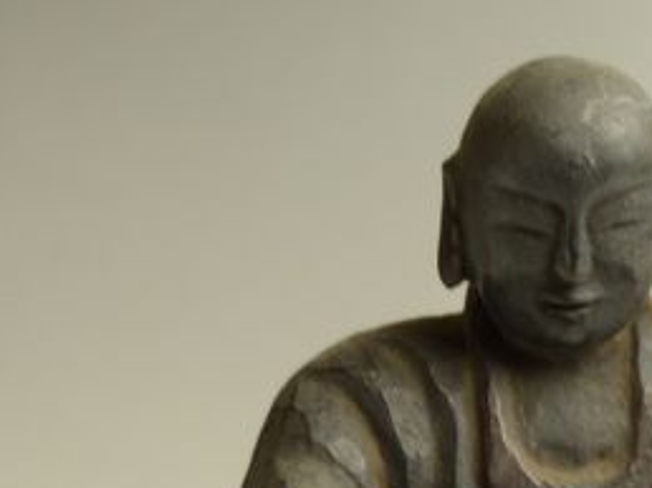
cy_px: 642
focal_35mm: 248
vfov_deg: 5.9
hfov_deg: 8.0
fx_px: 4667
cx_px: 614
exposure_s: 1/30
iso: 200
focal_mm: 16.9
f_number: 2.8
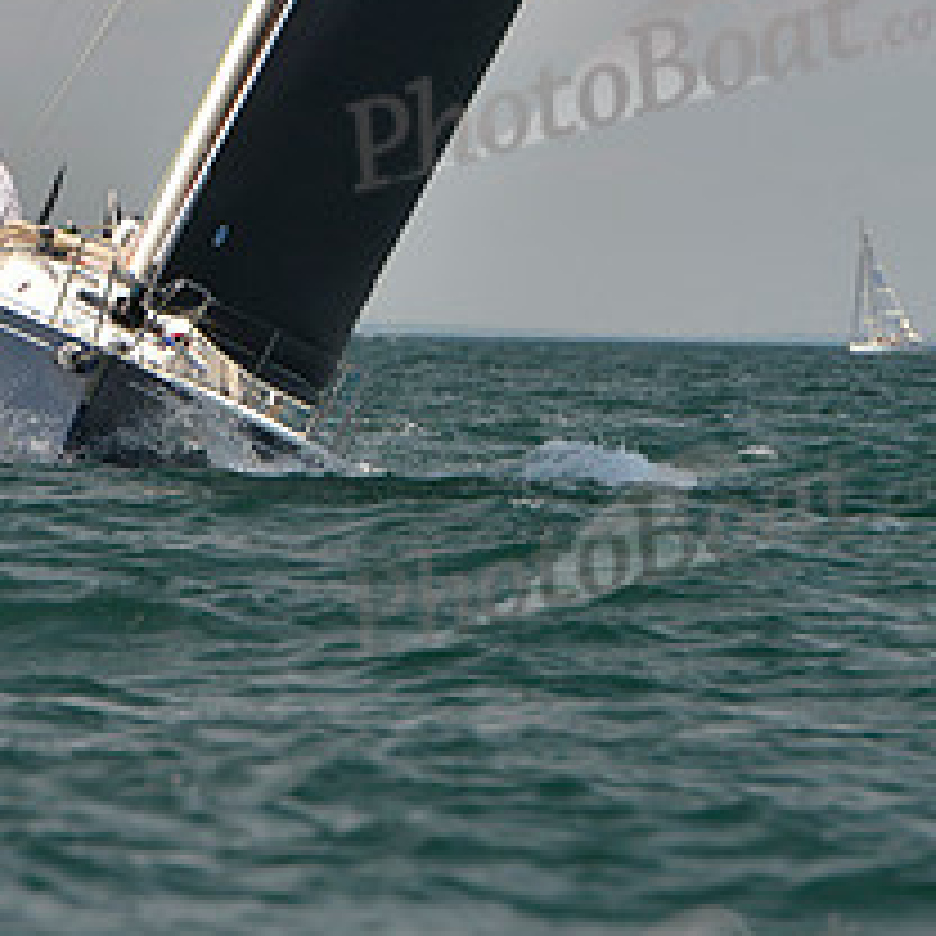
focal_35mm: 475
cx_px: 117
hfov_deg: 3.7
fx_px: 14531
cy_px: 371
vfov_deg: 3.7
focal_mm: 200
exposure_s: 1/800
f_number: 6.3
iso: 400
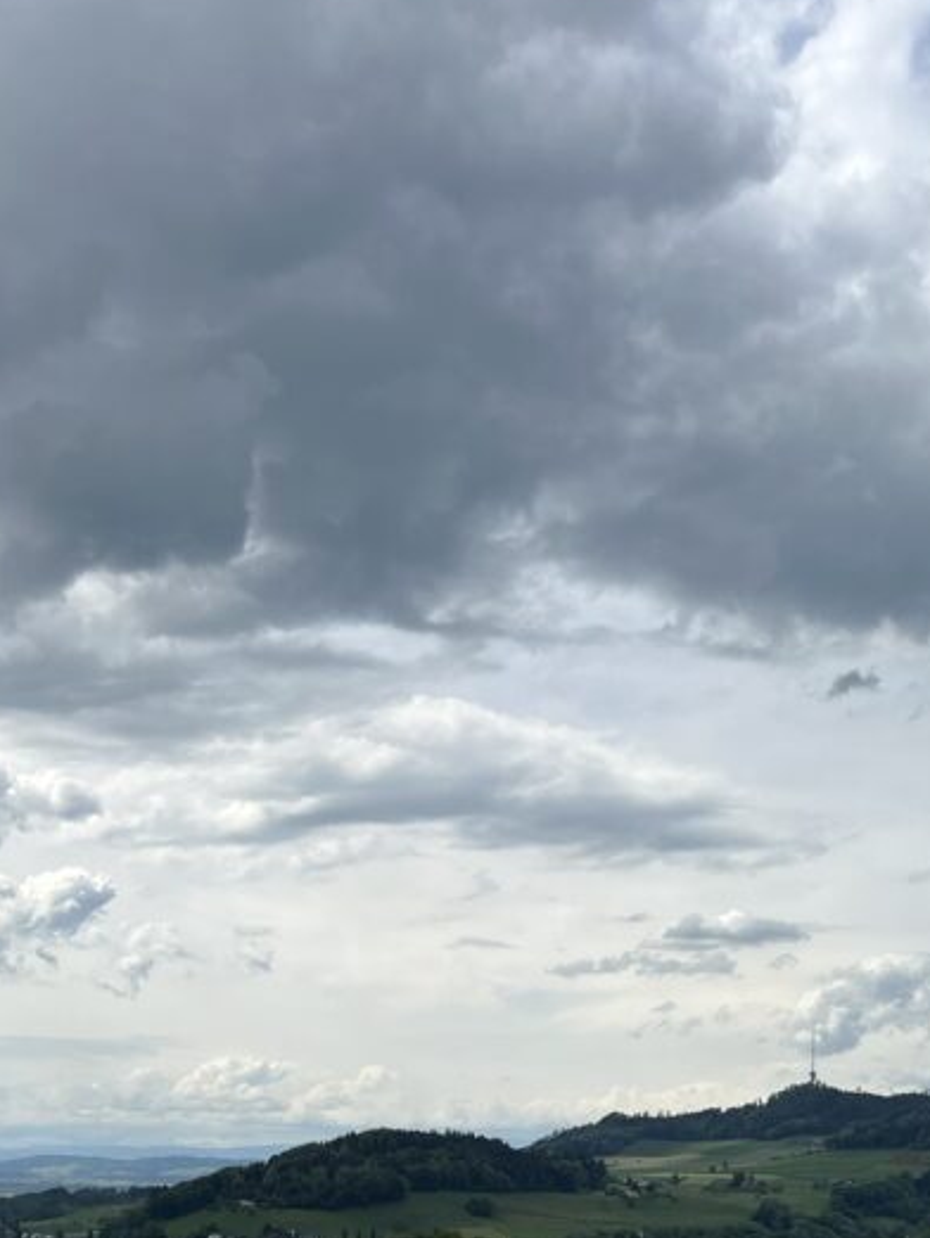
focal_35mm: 51
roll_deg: -0.5
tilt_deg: +1.7
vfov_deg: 34.7
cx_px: 700
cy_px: 1179
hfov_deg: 28.2
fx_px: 1825
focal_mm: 5.7
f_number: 1.5
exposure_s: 1/6211
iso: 50
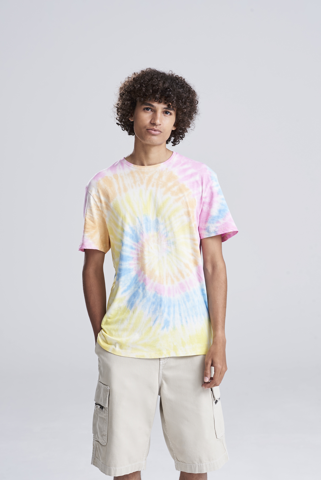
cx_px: 160
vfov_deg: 19.4
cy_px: 240
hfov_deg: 13.1
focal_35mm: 105
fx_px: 1403
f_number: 10
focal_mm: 105
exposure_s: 1/160
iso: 400
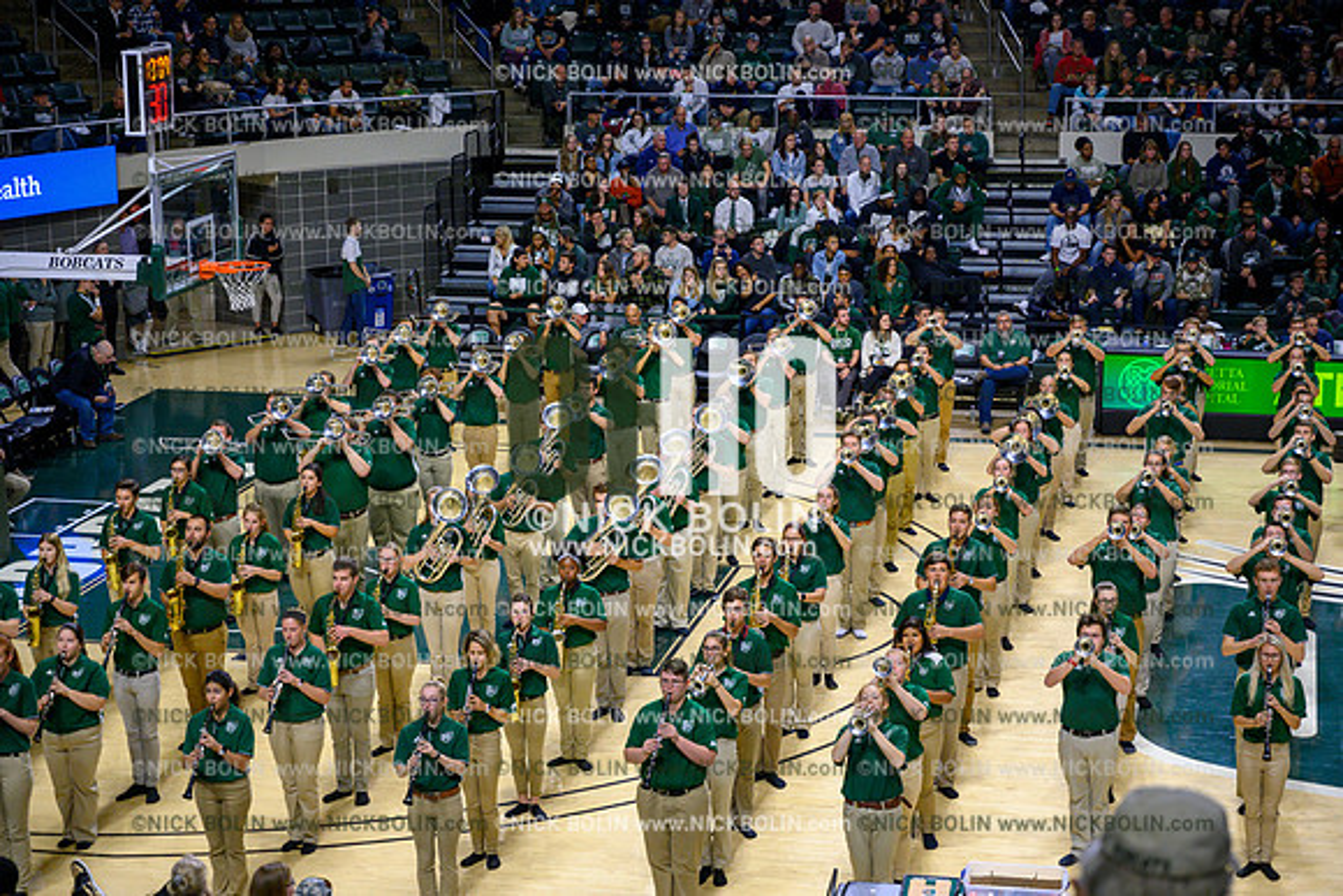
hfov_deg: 28.8
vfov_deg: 19.5
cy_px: 448
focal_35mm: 70
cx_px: 672
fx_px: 2612
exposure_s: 1/500
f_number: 4.5
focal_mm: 70
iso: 3200
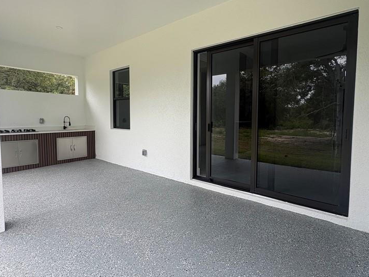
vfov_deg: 65.9
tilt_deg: -3.9
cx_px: 191
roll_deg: +0.1
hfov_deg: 81.7
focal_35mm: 20
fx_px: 213
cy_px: 130
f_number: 2.2
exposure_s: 1/260
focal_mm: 2.22
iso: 40
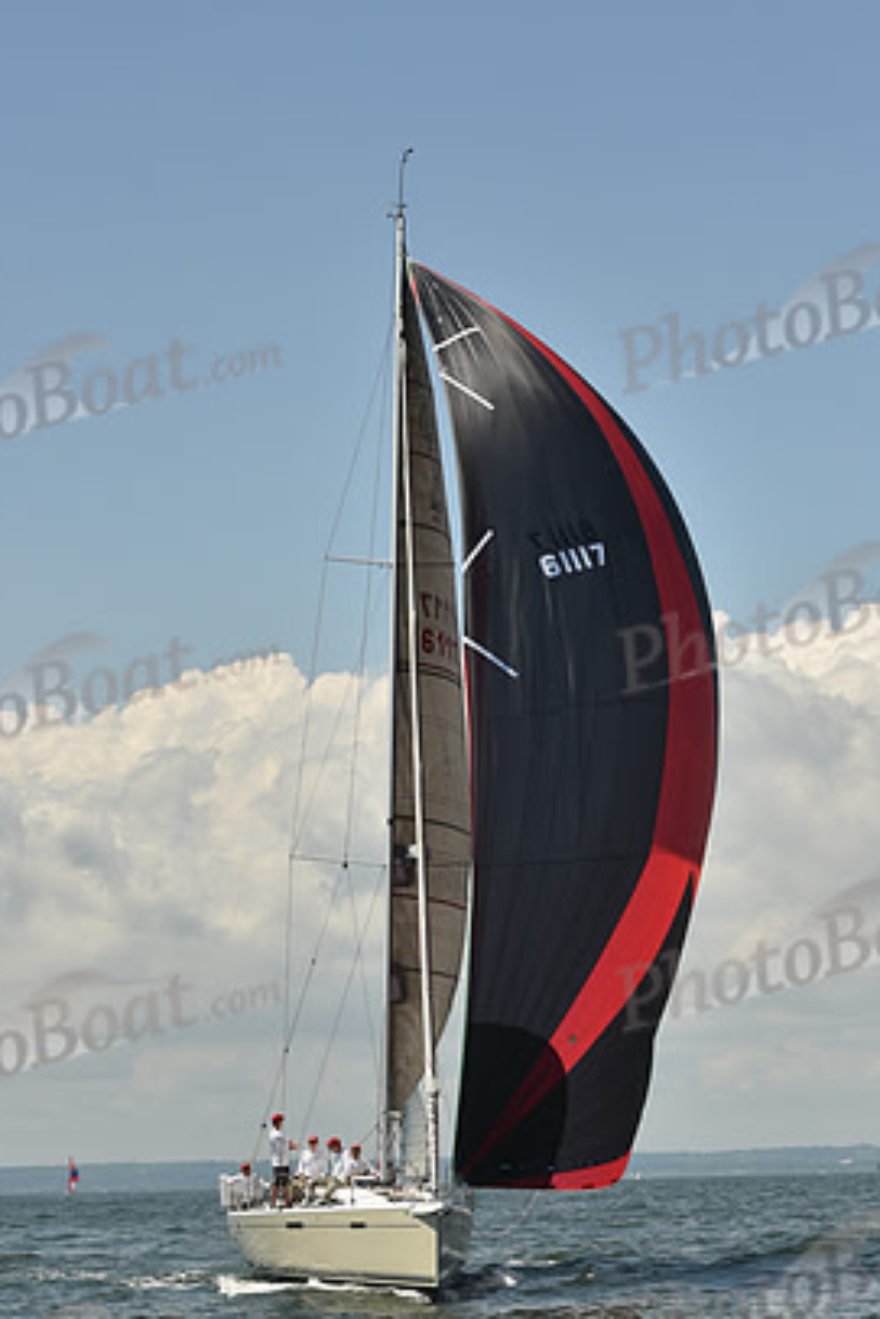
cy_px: 825
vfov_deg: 20.4
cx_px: 450
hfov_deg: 13.7
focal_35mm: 100
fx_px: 3663
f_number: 7.1
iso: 320
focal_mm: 70
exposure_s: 1/2000
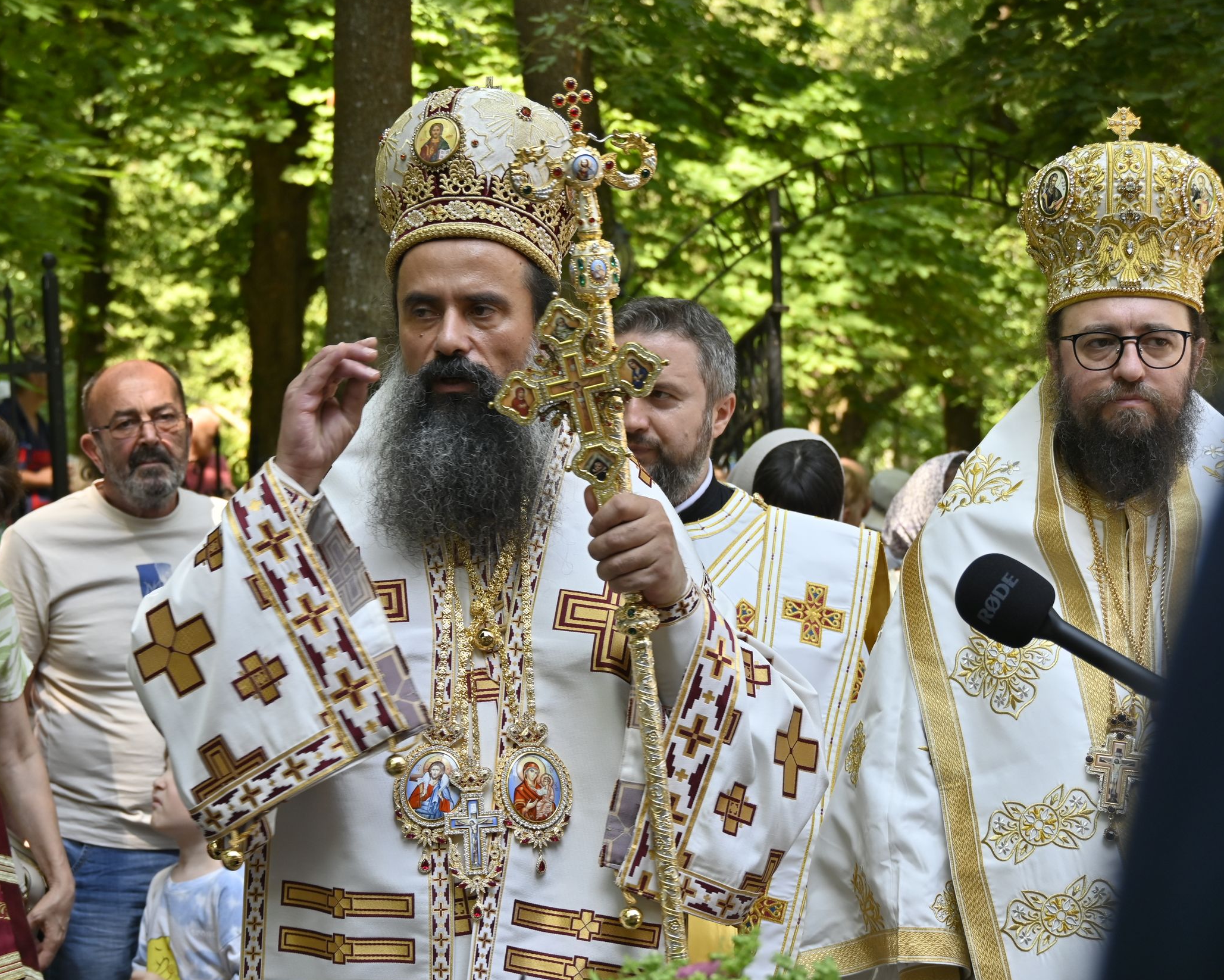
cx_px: 489
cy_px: 490
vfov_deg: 20.8
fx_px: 2665
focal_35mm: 74
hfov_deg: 25.8
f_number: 4.5
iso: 140
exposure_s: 1/125
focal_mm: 43
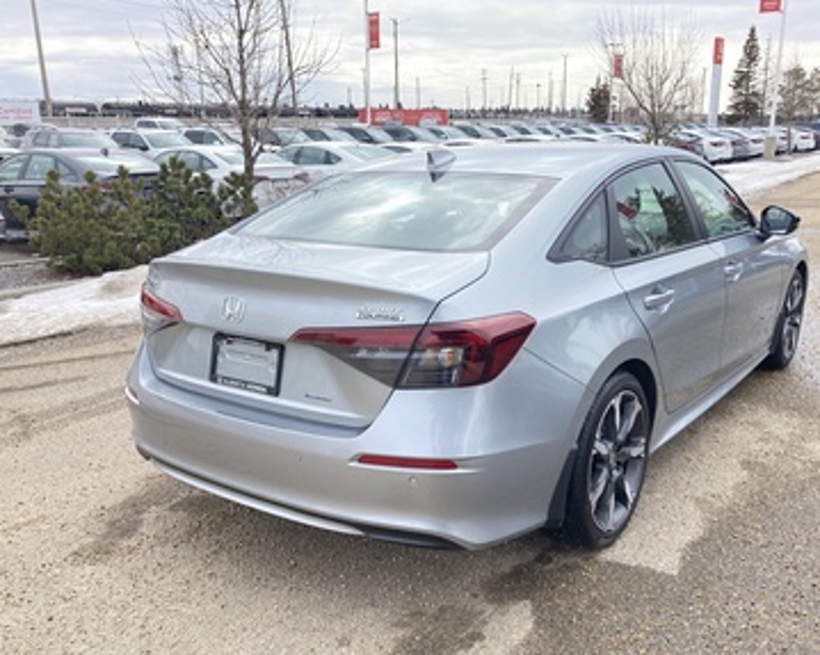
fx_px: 776
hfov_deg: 55.6
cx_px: 452
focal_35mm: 32
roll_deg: +0.2
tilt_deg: -15.7
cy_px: 346
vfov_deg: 45.8
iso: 20
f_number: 1.8
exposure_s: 1/623
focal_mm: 3.99
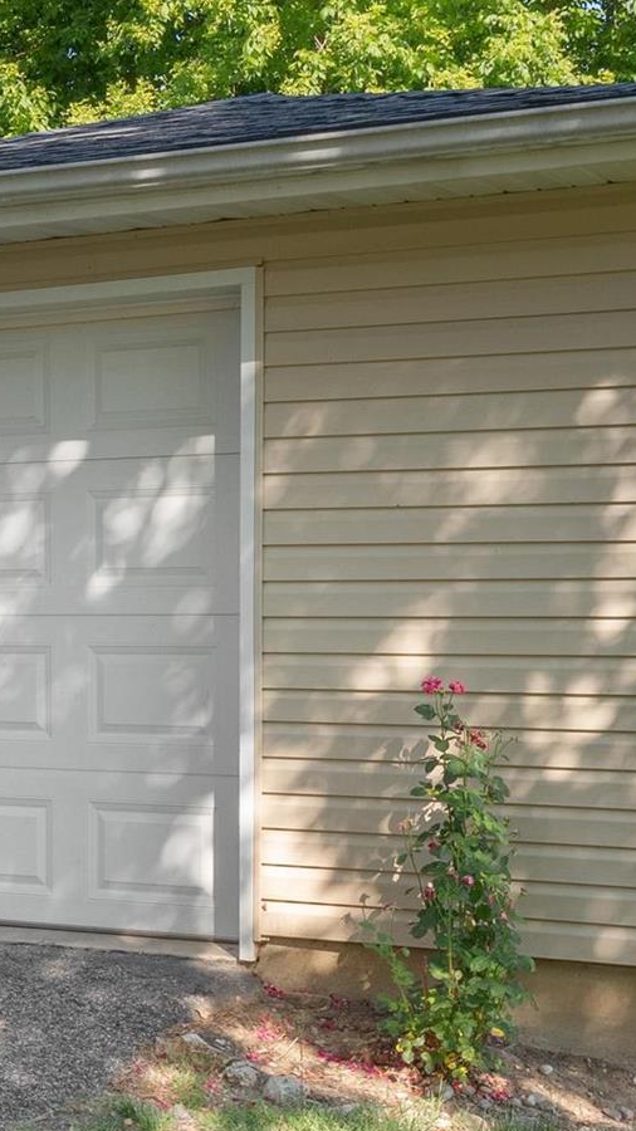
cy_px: 571
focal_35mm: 67
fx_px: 2009
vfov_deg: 31.4
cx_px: 167
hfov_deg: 17.9
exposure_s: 1/80
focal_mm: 18
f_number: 8
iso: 400
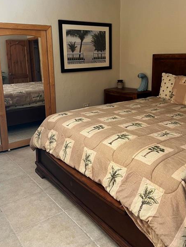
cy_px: 102
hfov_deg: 43.0
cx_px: 95
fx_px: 236
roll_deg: +0.7
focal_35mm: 33
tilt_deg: -10.9
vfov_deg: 55.0
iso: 200
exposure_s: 1/60
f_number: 1.5
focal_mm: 5.7
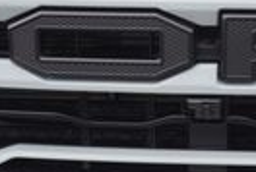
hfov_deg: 17.5
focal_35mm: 116
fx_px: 828
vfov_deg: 11.8
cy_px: 155
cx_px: 196
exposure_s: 1/80
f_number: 4.5
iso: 100
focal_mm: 16
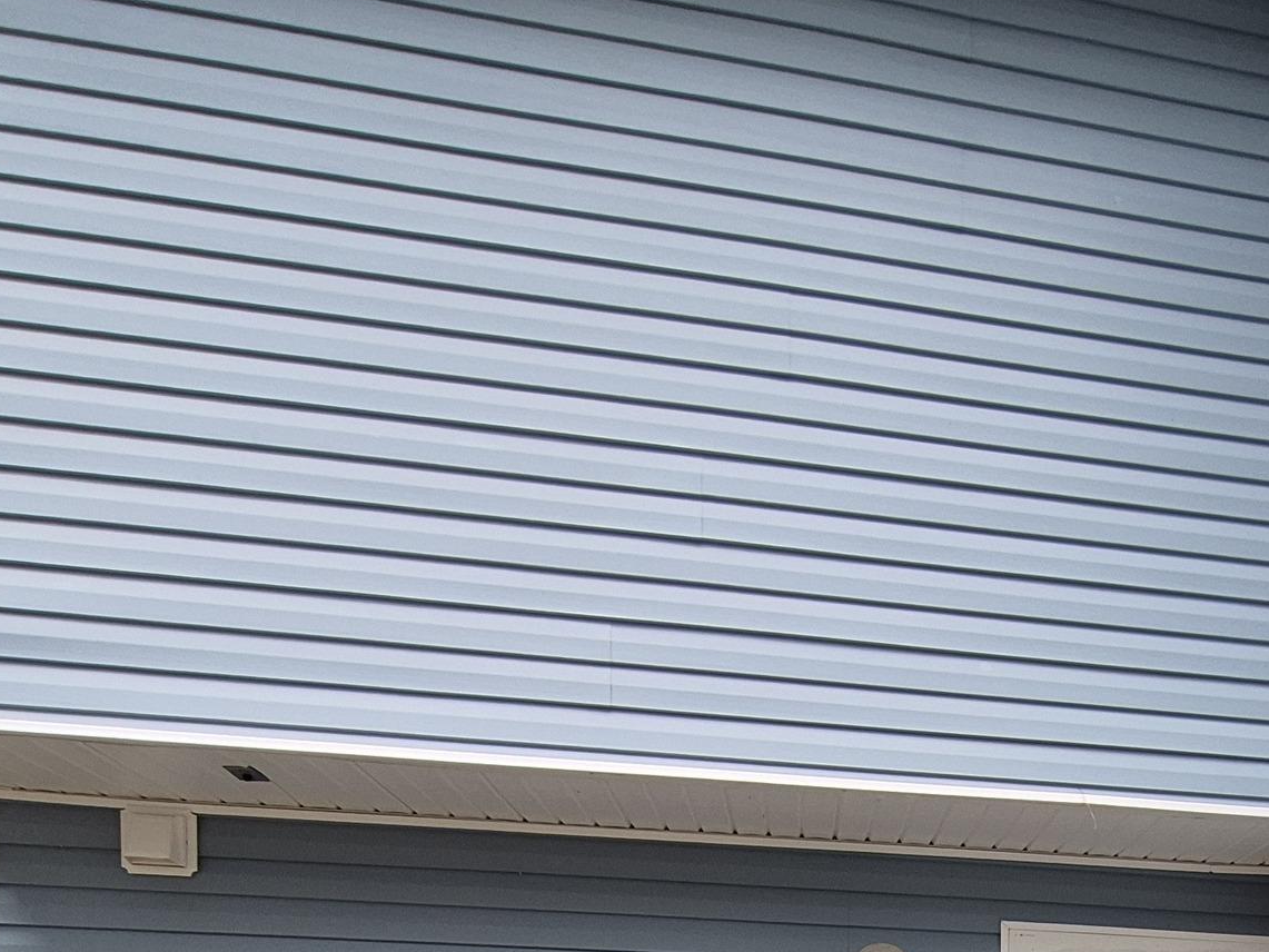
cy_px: 1210
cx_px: 1093
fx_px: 1283
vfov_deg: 31.9
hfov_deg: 48.2
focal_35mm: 35
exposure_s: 1/60
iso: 50
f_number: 2.2
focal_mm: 1.74
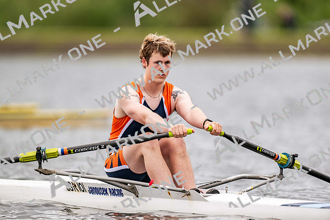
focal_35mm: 600
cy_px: 110
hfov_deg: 3.4
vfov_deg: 2.3
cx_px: 165
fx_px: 5504
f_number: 4
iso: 320
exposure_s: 1/2500
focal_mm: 600
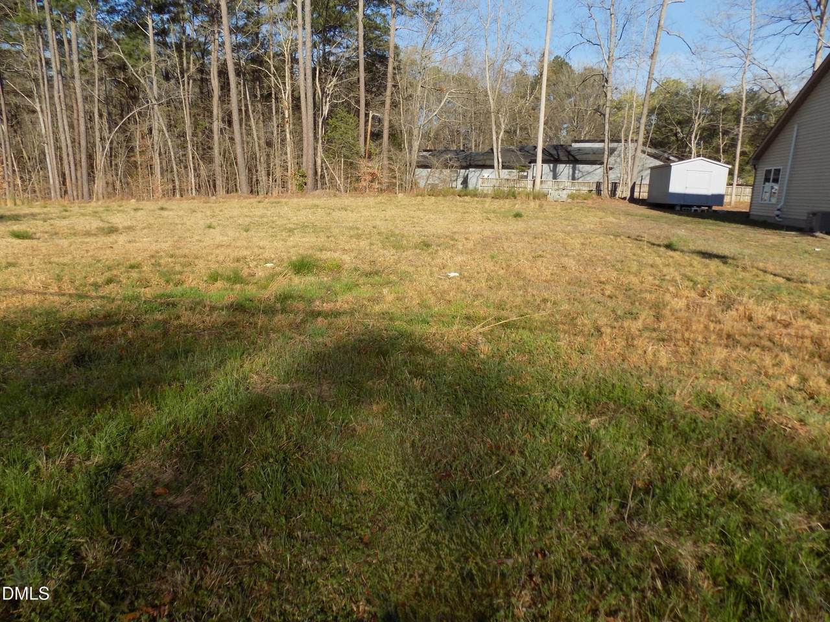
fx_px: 551
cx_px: 415
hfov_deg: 73.9
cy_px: 311
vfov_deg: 58.9
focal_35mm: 23
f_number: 3.1
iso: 80
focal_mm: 4
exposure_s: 1/640
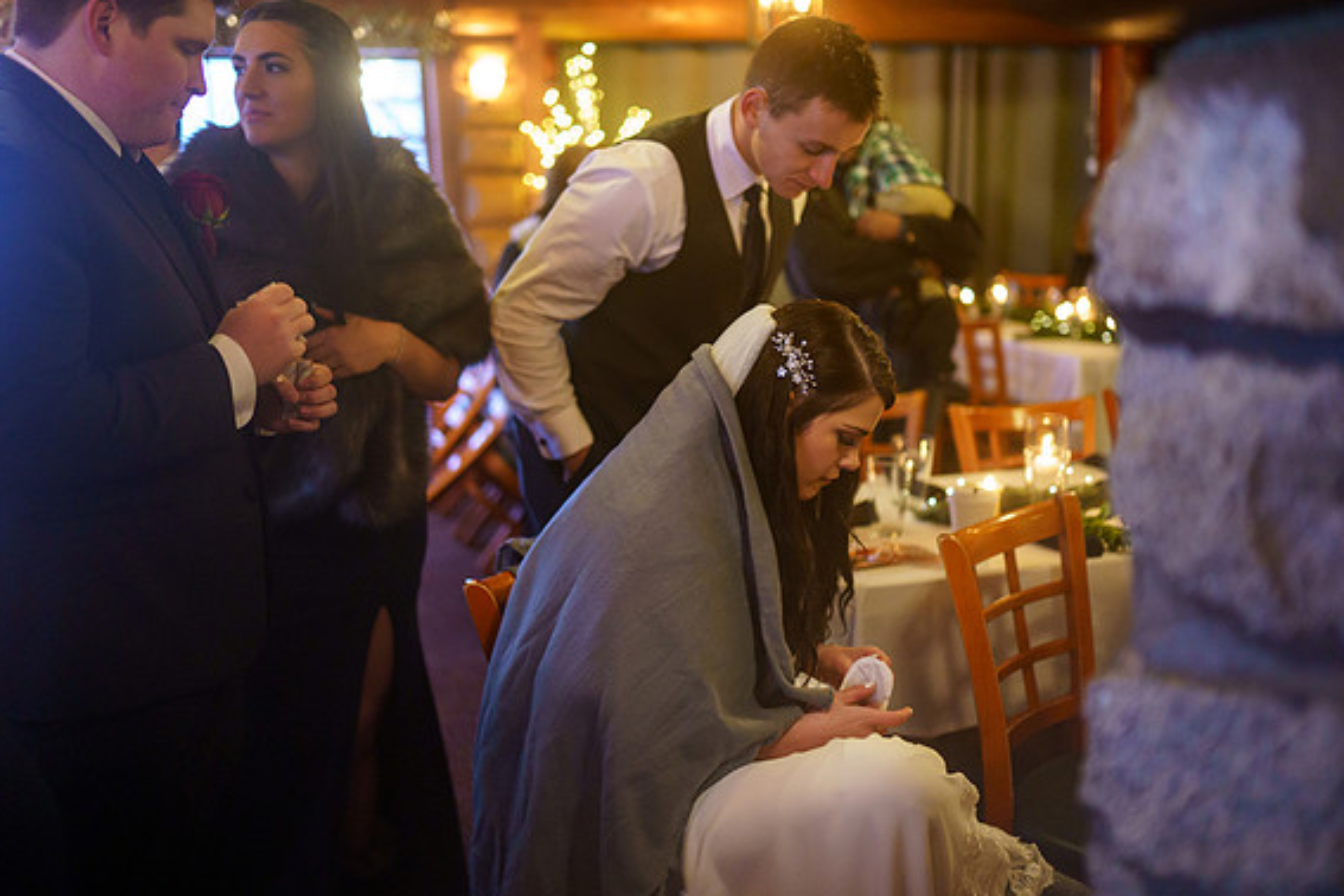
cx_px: 673
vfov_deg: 36.9
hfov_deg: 53.1
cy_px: 442
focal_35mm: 36
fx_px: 1344
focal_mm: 35
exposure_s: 1/250
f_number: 1.4
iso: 4000
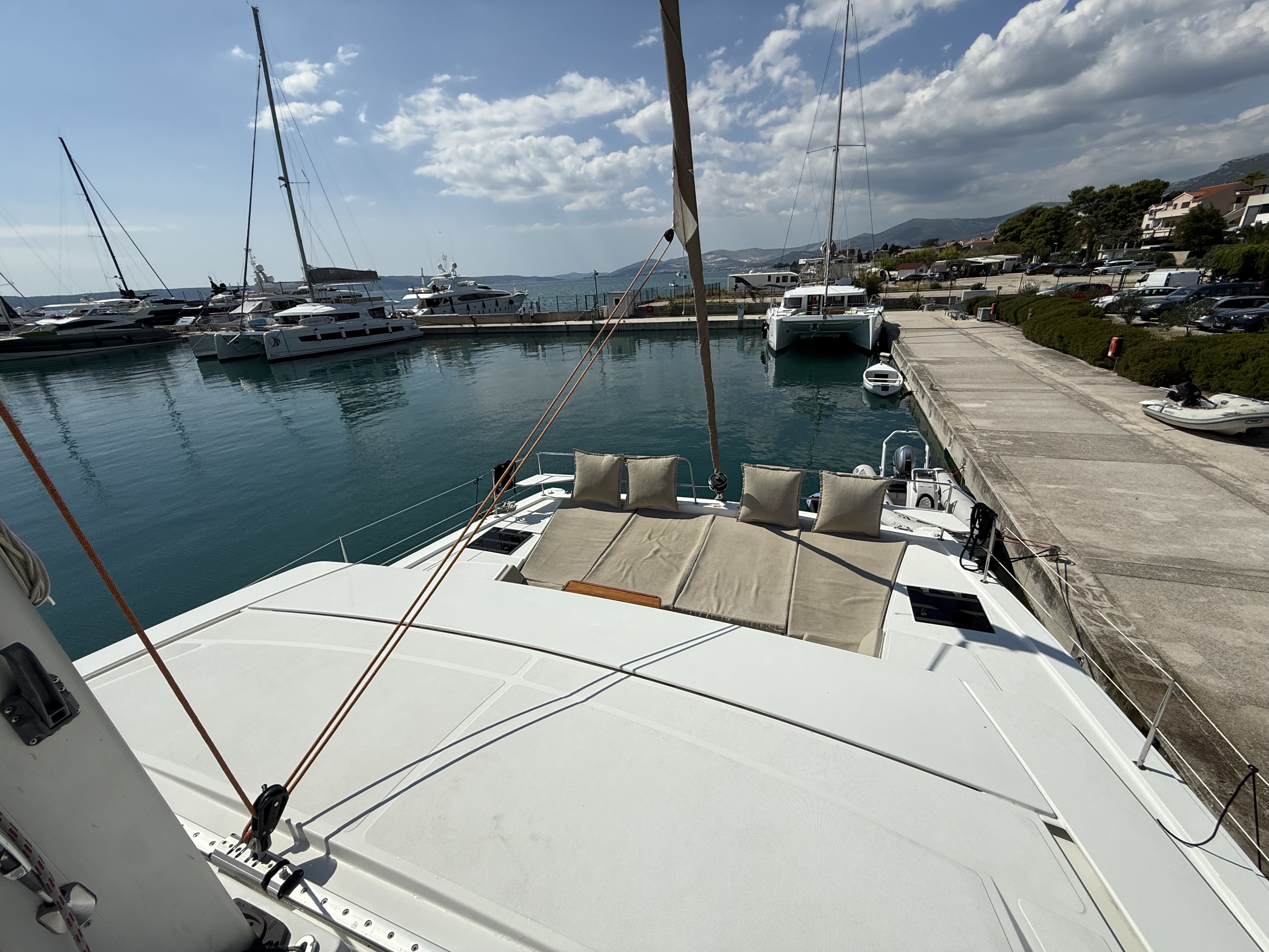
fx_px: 513
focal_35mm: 14
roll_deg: +2.0
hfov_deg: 102.1
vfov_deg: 85.7
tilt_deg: -21.6
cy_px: 476
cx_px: 634
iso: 50
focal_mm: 2.22
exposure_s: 1/6803
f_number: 2.2
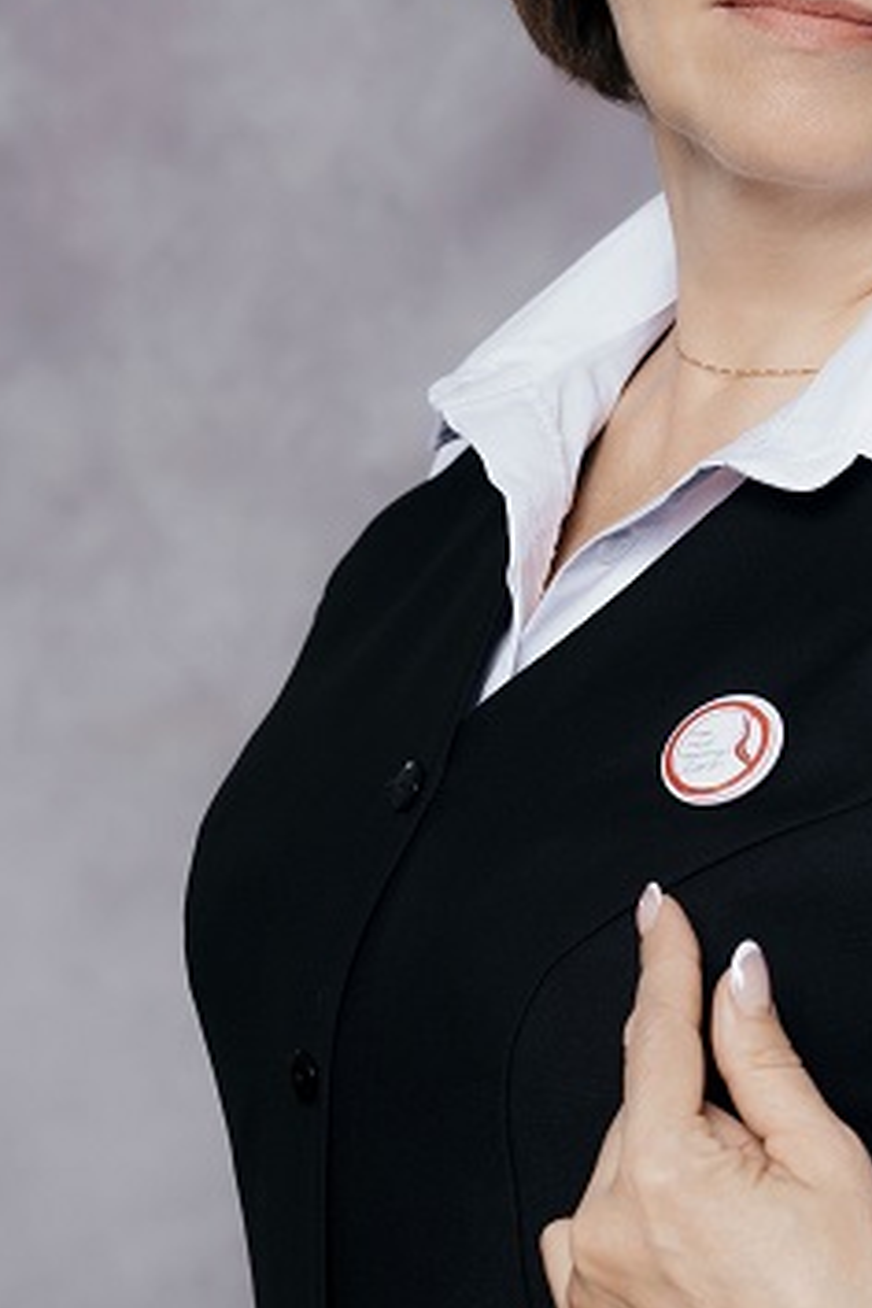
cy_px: 732
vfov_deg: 16.1
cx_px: 724
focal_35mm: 127
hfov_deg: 10.8
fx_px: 4614
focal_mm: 50
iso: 50
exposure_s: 1/125
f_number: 4
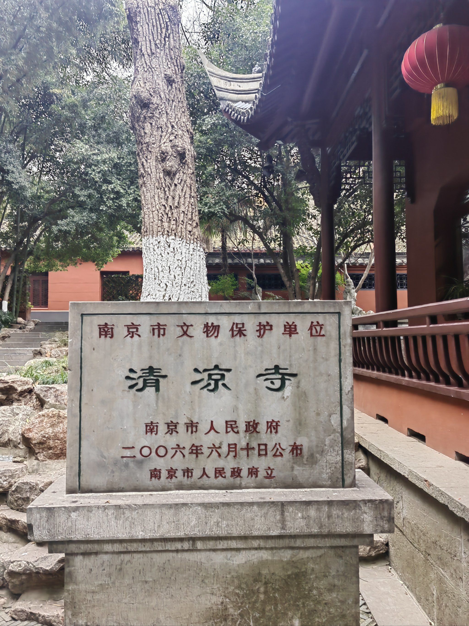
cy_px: 313
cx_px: 234
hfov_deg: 51.4
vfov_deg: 65.3
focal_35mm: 27
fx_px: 488
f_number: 1.8
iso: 64
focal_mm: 5.54
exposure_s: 1/100
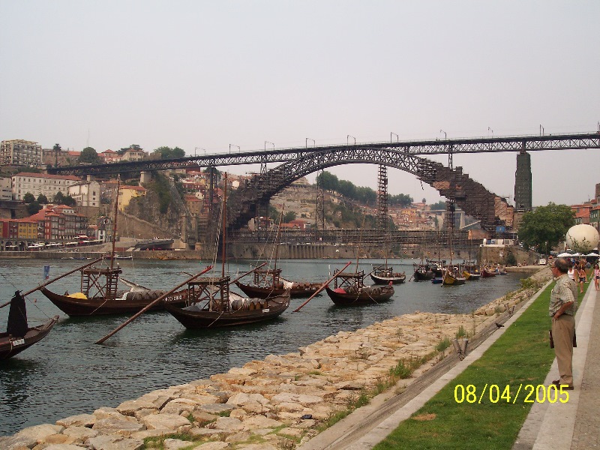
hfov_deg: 49.0
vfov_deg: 37.7
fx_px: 659
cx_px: 300
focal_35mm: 38
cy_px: 225
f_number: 4.8
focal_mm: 8
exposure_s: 1/350
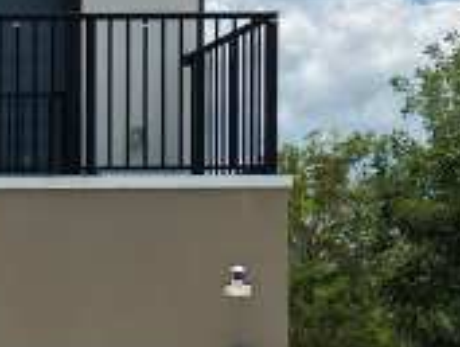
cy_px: 360
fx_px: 1491
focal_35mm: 112
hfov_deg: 15.4
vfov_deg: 13.1
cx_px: -339
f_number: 1.8
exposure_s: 1/8000
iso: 200
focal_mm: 8.67
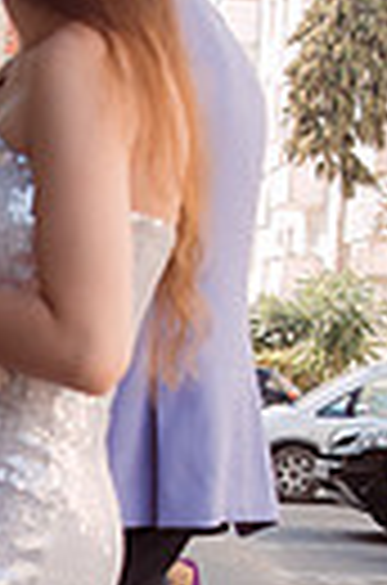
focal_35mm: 118
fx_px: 1913
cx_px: -279
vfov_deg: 17.0
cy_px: 576
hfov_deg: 10.9
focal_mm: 23
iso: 100
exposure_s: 1/250
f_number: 3.5
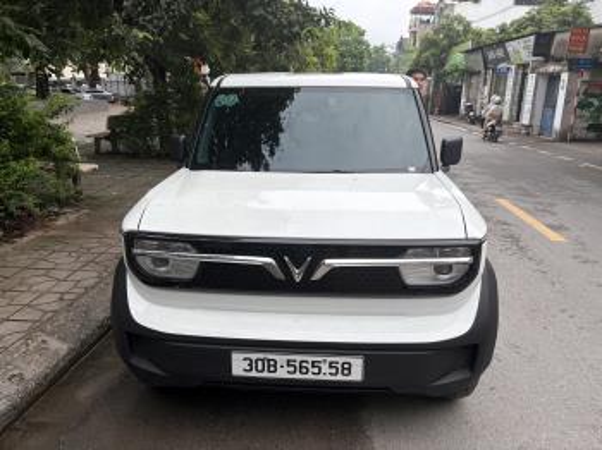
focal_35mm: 26
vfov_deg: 53.0
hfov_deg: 67.3
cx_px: 301
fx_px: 452
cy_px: 225
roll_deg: -2.7
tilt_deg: -17.1
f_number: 1.6
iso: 50
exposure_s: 1/1064
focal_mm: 5.96
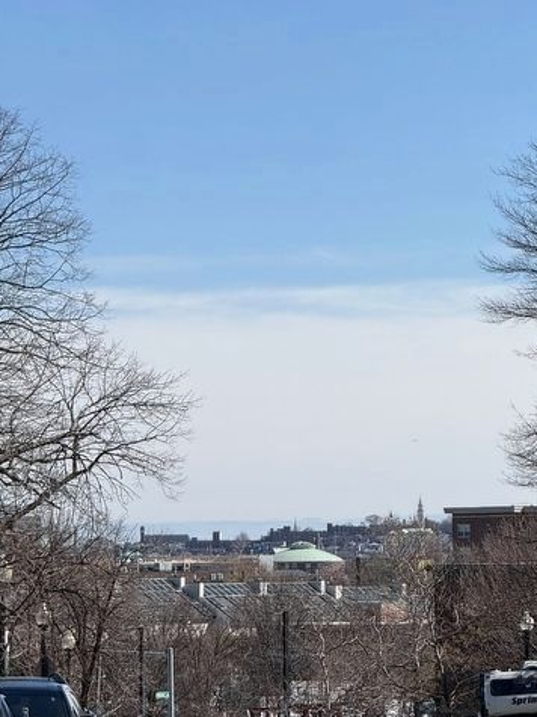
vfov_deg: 9.8
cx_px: 450
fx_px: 4180
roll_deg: +0.5
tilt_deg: +2.2
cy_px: 480
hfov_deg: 7.3
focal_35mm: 202
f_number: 2.8
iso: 50
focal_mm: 15.66
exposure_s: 1/1916
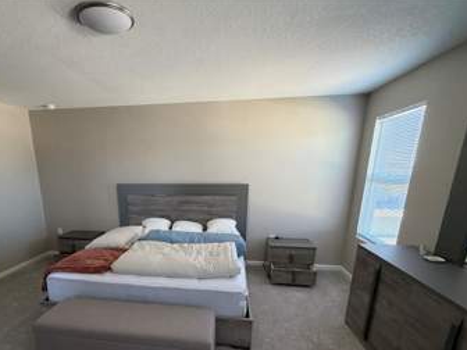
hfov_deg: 80.7
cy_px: 244
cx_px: 185
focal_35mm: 20
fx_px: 270
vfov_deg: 63.6
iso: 320
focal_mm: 2.22
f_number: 2.2
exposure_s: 1/76
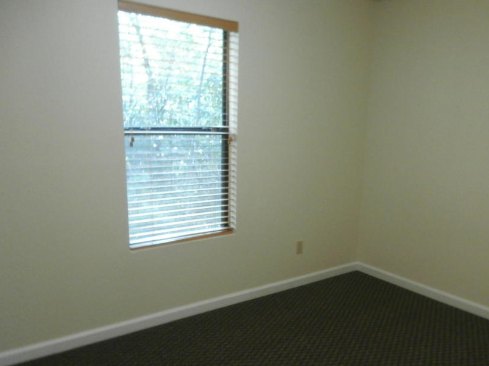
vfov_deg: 46.7
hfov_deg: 59.7
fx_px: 424
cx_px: 279
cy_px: 208
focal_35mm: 30
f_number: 3
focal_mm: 4.2
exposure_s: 1/10
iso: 400
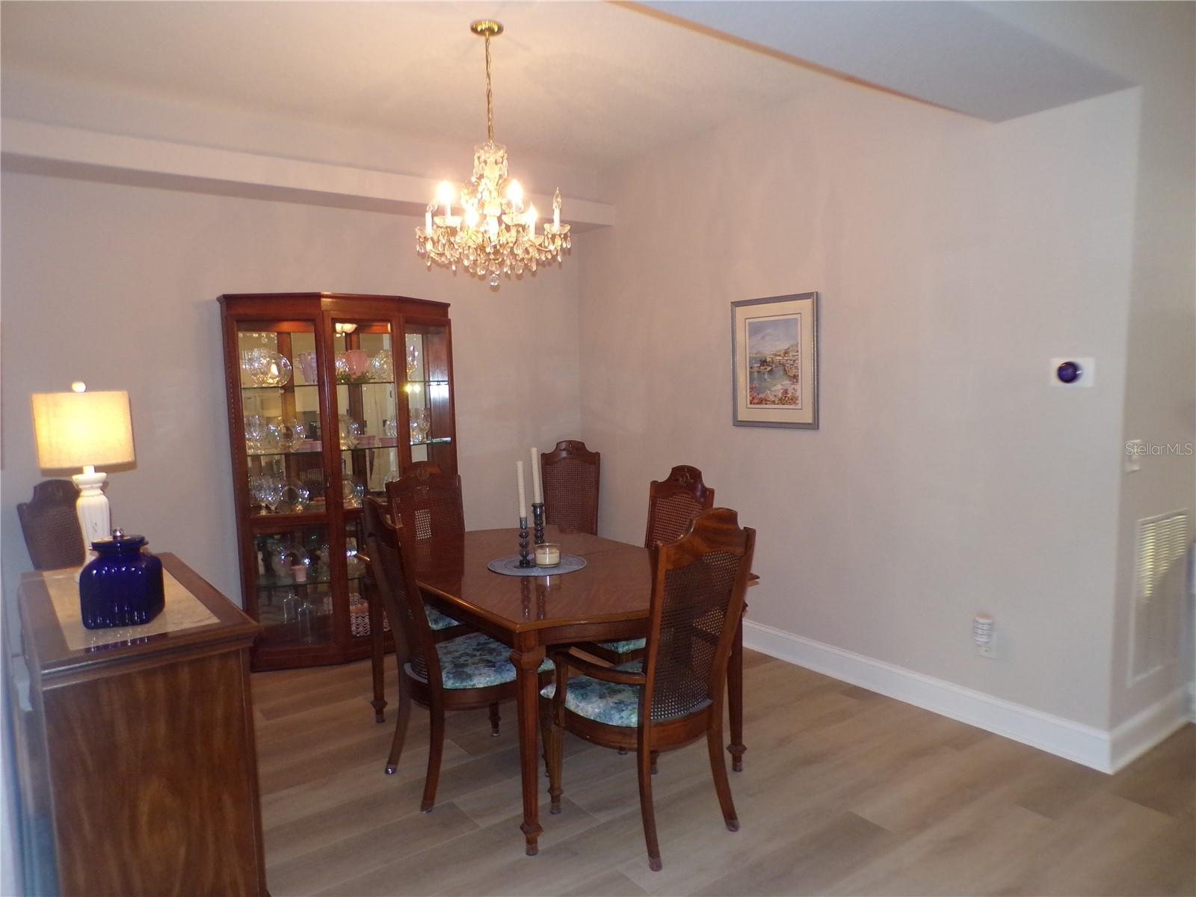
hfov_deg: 71.6
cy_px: 448
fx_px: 829
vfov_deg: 56.8
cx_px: 598
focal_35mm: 24
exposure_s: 1/34
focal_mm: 4.3
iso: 200
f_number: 3
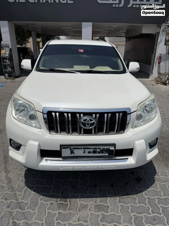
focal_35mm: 24
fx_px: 156
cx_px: 84
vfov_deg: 71.6
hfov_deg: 56.8
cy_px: 113
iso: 80
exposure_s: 1/14286
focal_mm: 6.76
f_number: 1.78
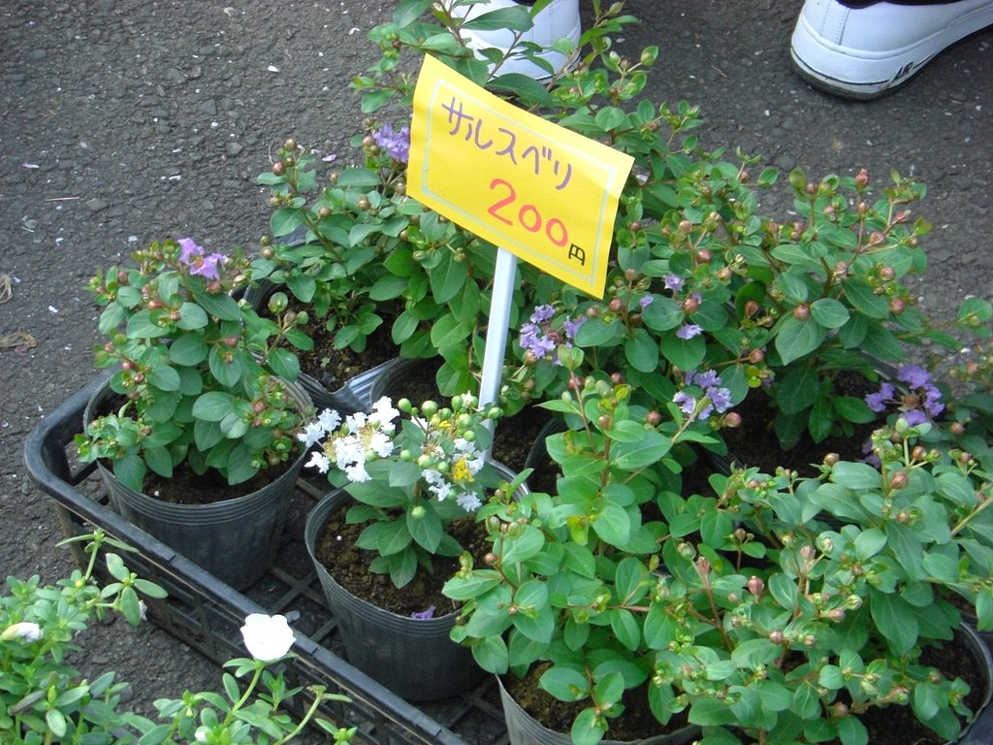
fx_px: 2553
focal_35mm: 89
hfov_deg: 22.0
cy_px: 372
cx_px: 496
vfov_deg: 16.6
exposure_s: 1/80
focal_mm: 14.7
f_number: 4.1
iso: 200
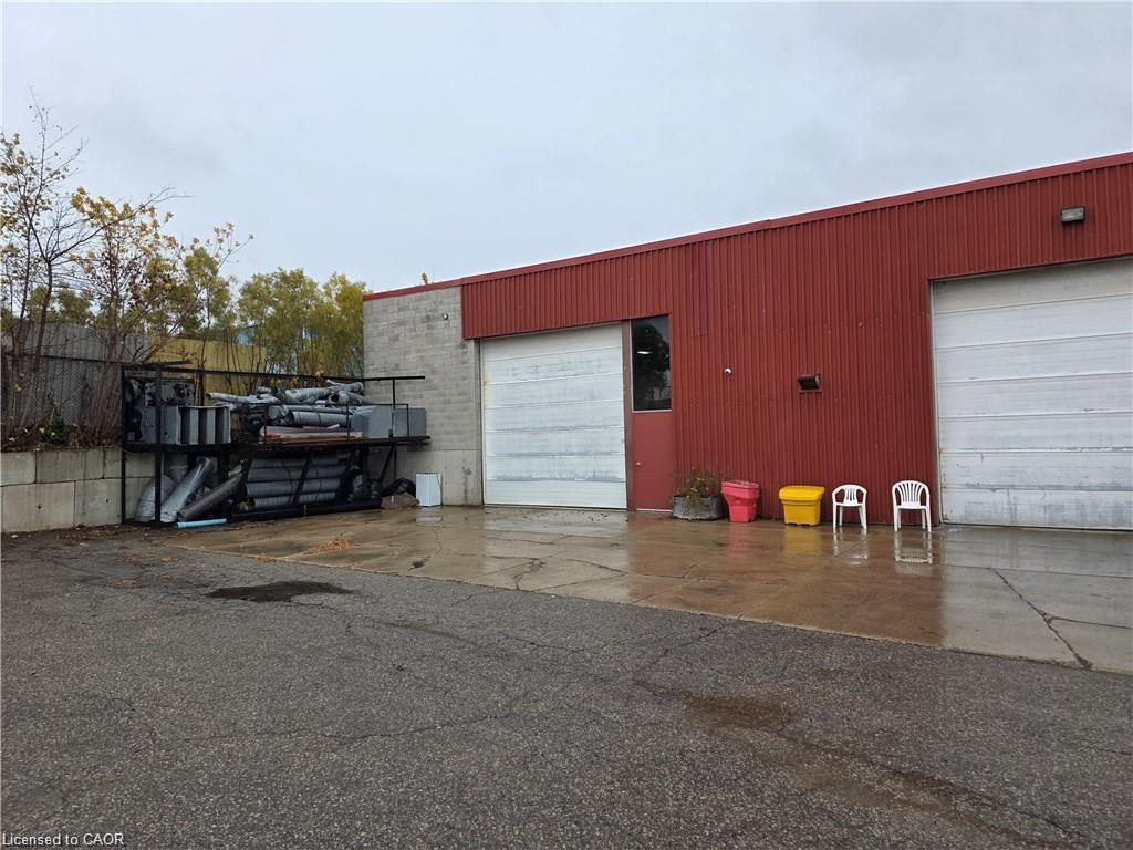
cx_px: 566
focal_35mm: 23
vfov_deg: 58.9
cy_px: 425
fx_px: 753
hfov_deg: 73.9
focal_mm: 6.3
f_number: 1.7
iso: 32
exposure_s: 1/359
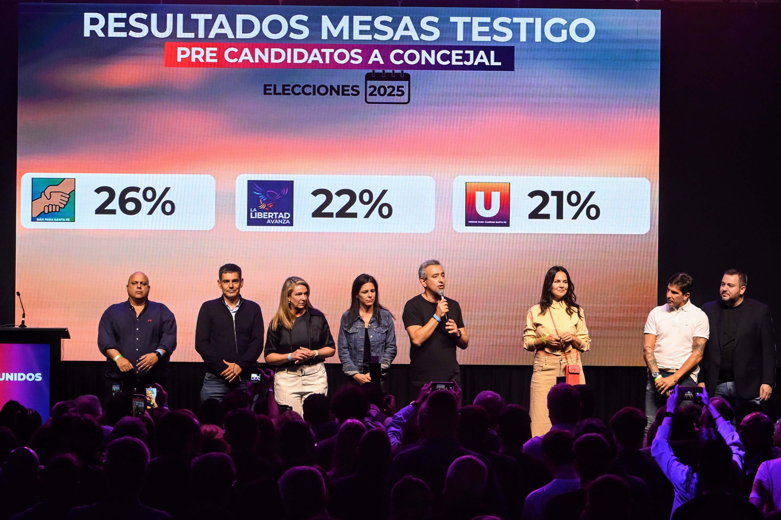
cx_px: 390
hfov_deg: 12.2
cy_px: 260
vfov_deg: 8.2
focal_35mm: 168
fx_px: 3644
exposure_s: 1/200
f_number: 9
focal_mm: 112
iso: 4000
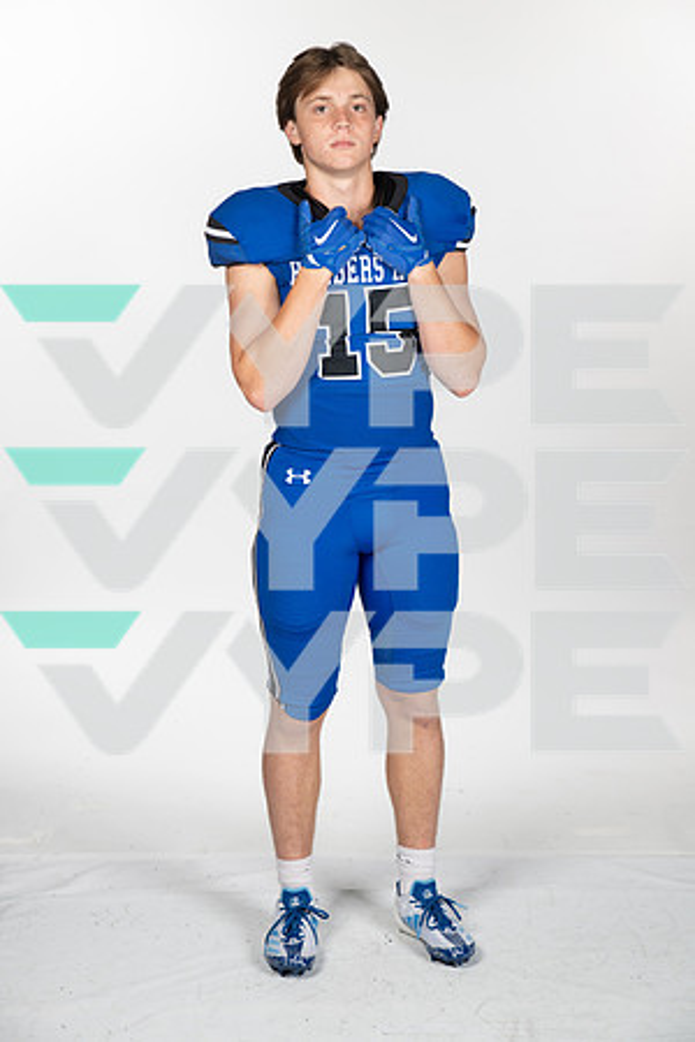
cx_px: 348
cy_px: 521
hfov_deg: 19.5
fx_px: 2027
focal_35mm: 70
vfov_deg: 28.8
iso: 250
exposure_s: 1/400
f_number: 7.1
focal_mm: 70
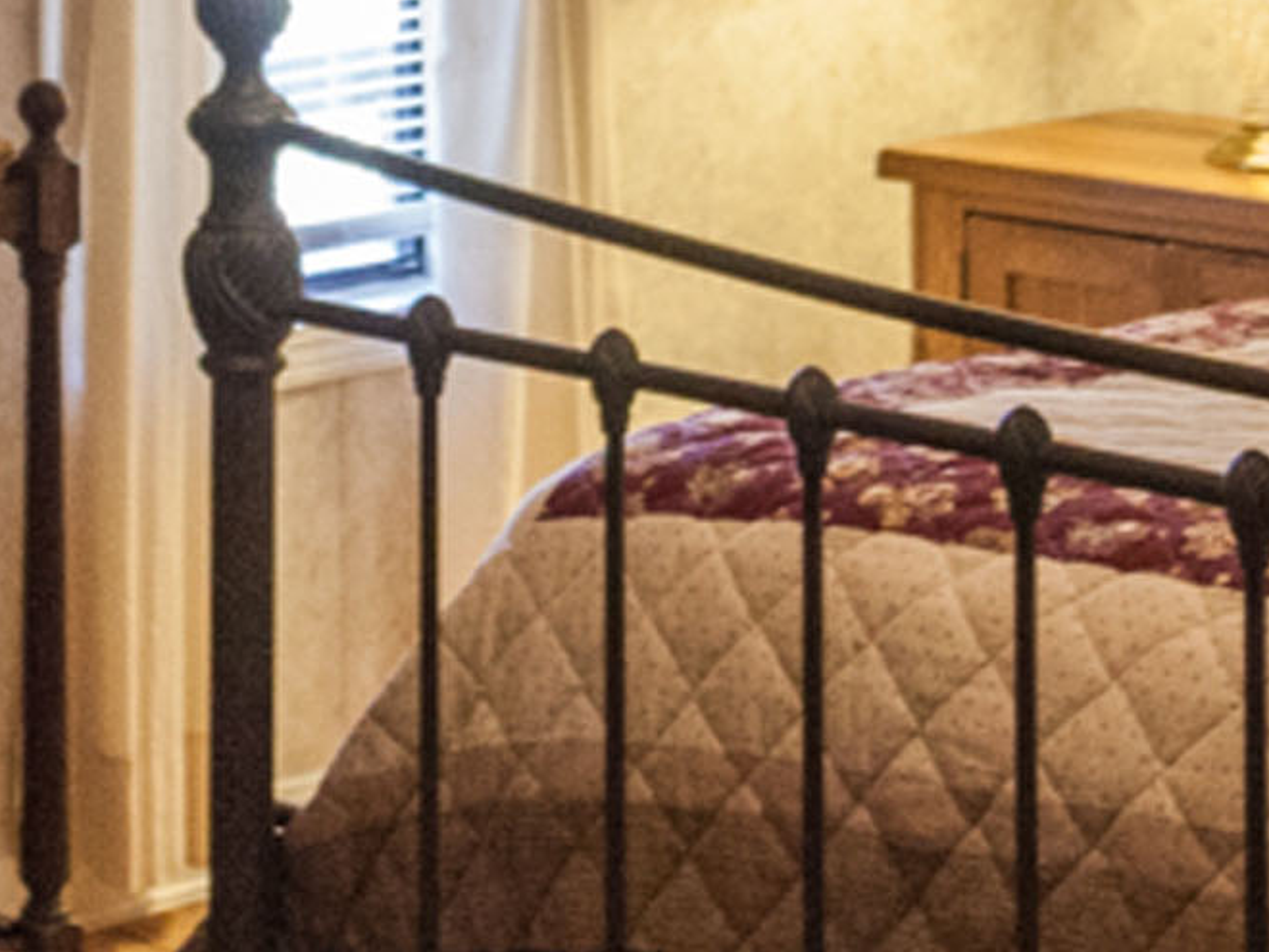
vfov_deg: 8.5
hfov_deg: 11.4
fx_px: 6342
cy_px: -277
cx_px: 611
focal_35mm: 173
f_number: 2.4
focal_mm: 4.28
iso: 640
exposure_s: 1/15
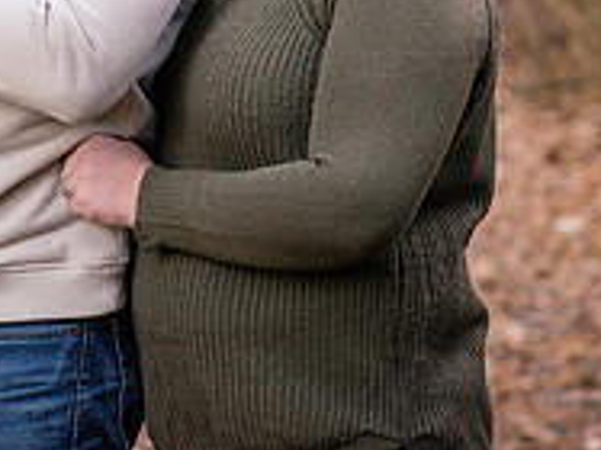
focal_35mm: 254
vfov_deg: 5.8
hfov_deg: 7.8
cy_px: -149
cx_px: 58
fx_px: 4407
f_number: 3.5
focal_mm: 85
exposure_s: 1/400
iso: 1250
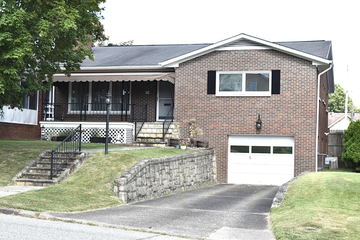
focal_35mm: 60
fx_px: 600
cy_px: 120
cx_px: 180
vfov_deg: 22.6
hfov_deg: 33.4
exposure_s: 1/200
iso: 100
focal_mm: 40
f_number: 7.1
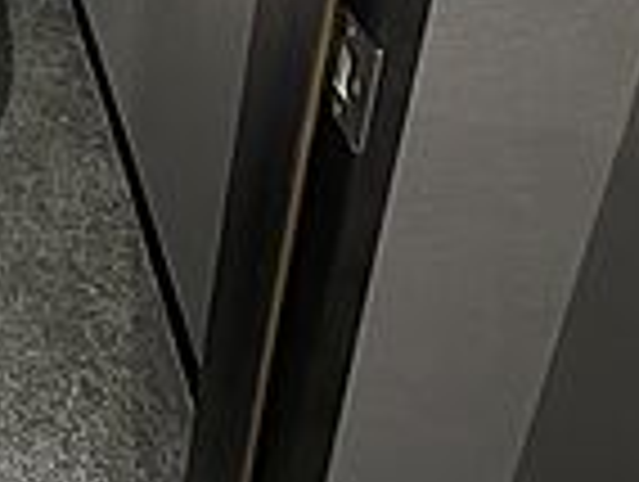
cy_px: -293
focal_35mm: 59
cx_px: -178
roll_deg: -0.6
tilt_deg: -20.6
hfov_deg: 27.6
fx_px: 1091
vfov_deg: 20.3
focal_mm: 2.22
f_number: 2.2
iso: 640
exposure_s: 1/20
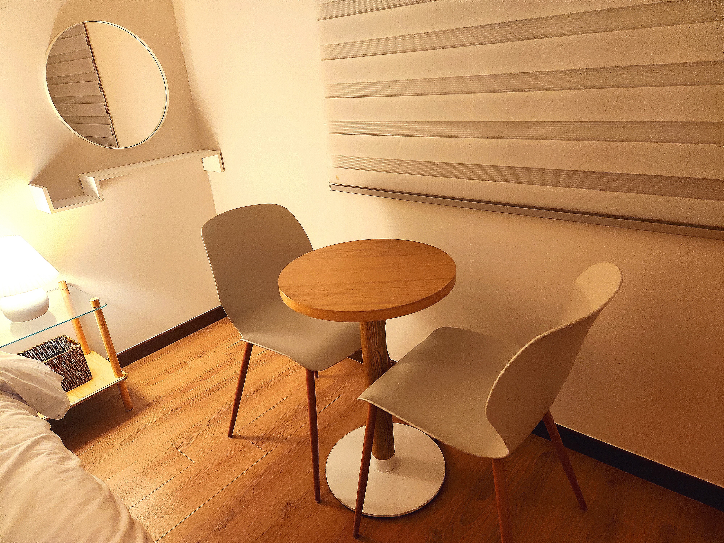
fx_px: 481
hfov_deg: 73.9
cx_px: 362
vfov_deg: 58.9
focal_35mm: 23
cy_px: 272
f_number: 1.8
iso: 500
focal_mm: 5.4
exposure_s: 1/40
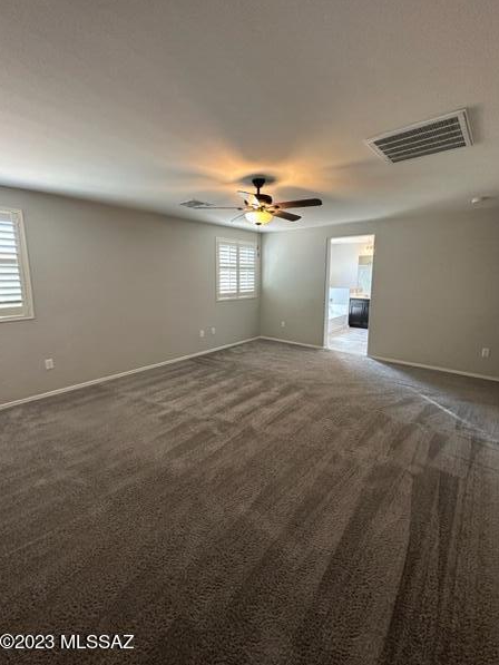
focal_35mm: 15
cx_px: 261
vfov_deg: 98.1
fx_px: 288
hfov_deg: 81.7
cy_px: 316
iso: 250
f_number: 2.2
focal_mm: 2.22
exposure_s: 1/120
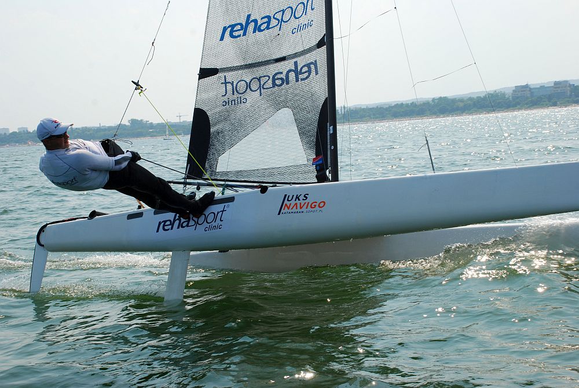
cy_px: 194
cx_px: 290
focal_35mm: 60
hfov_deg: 33.4
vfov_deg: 22.7
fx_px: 966
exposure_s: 1/400
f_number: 10
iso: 200
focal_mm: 40
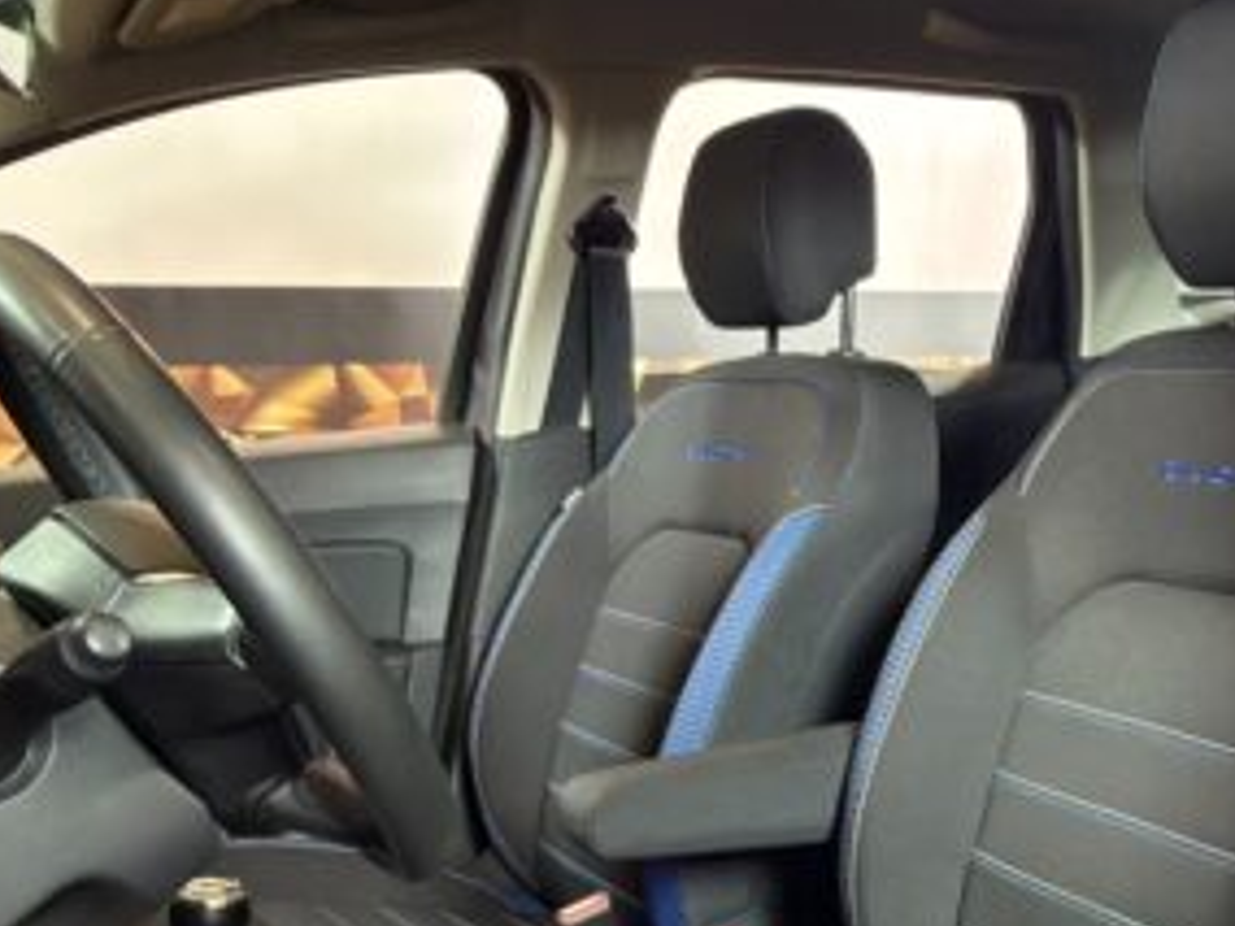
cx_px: 878
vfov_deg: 29.4
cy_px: 776
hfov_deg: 38.9
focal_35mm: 48
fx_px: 1713
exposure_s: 1/20
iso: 320
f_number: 2.2
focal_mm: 2.22
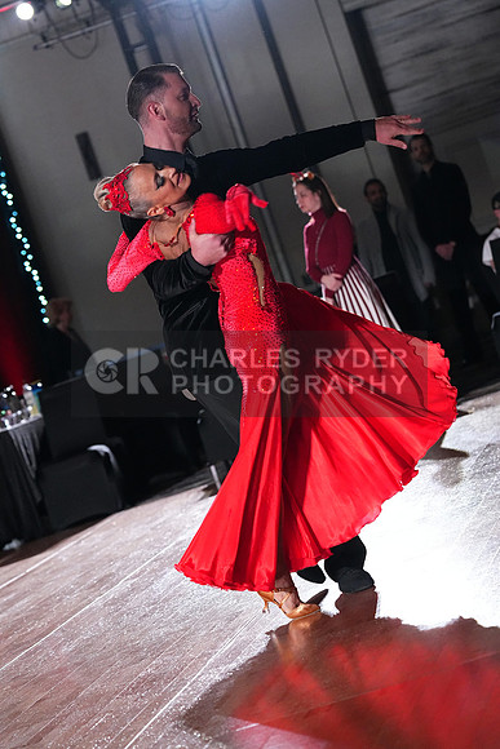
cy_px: 374
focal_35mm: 109
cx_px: 250
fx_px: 2269
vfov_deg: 18.8
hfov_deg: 12.6
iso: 8000
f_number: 4.5
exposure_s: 1/400
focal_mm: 109
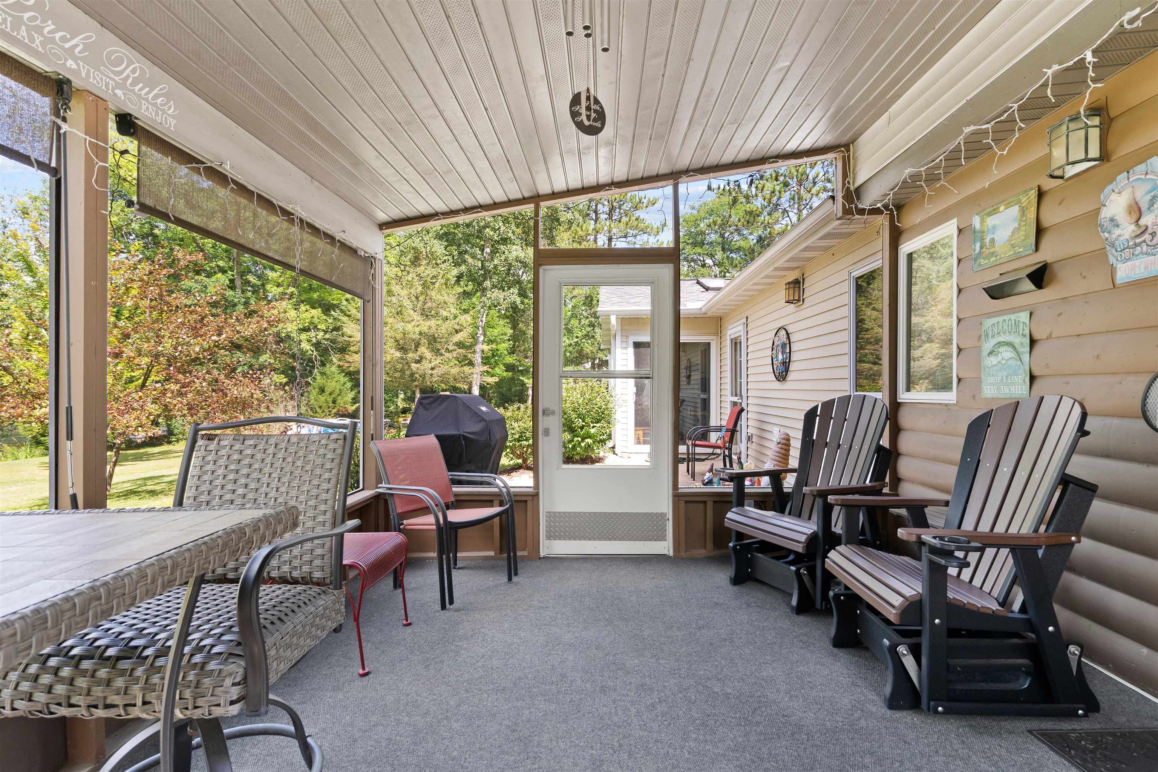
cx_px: 579
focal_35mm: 16
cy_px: 386
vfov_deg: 73.7
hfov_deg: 96.7
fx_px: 515
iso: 640
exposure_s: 1/30
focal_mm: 16
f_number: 8
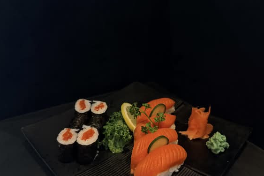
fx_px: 191
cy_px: 95
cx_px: 135
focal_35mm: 26
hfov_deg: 69.4
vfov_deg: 49.5
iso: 200
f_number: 1.78
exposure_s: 1/60
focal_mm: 6.76
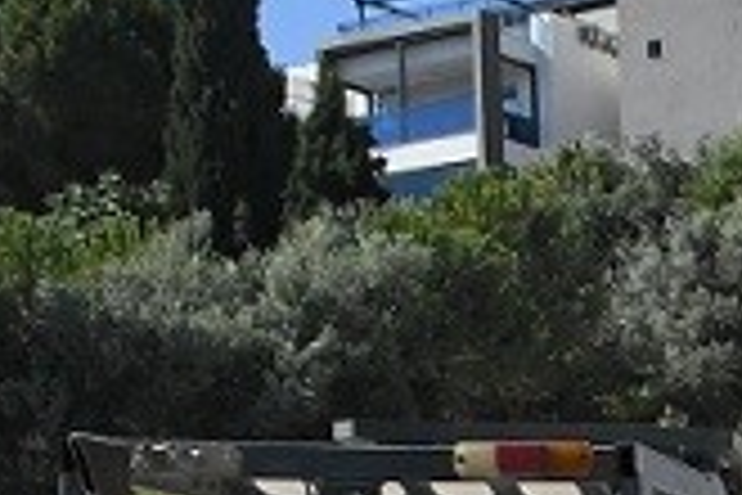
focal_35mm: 182
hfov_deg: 10.0
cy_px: 1145
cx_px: 1745
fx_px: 3751
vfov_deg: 7.1
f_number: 11
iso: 1600
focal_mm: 18
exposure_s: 1/2500
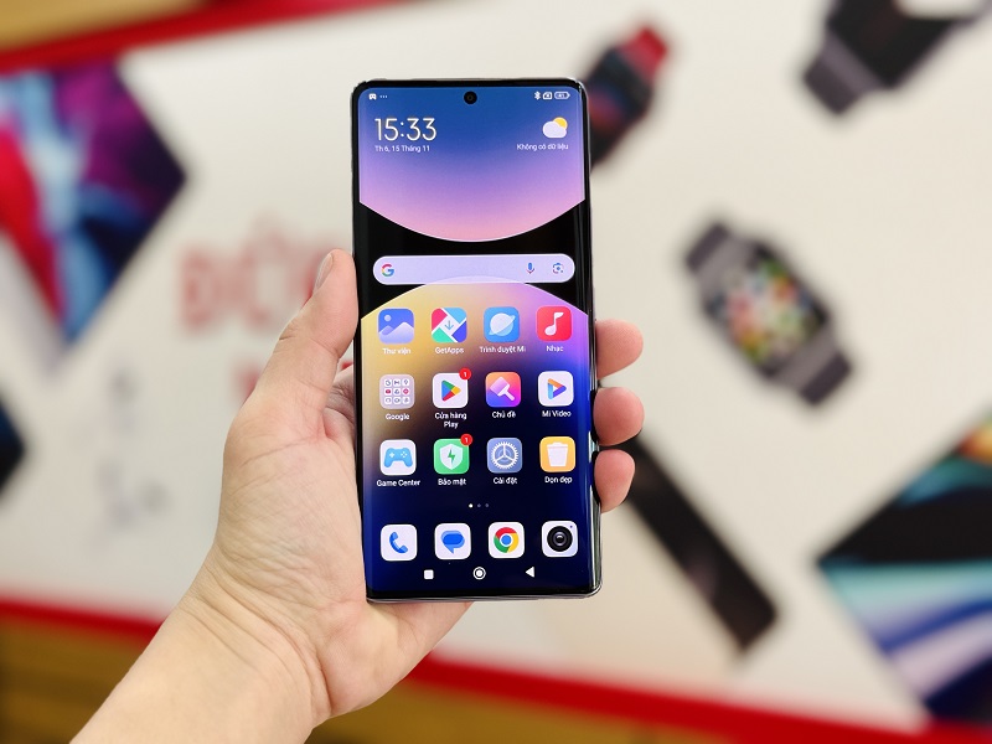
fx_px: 1376
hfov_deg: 39.7
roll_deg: +0.2
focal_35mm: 48
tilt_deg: -1.1
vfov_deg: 30.3
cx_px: 496
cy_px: 372
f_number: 1.78
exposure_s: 1/60
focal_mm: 6.76
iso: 160
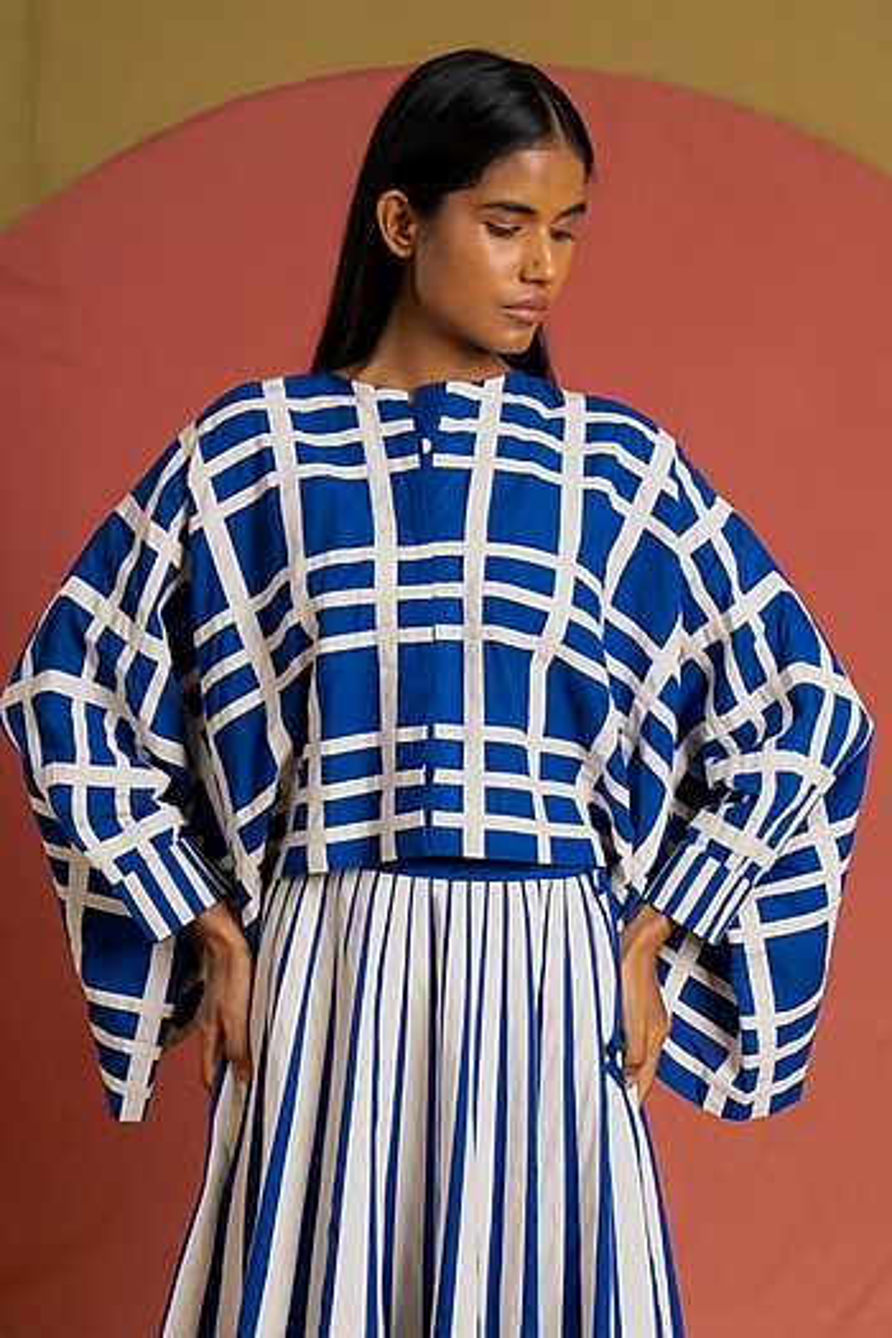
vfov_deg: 48.5
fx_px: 1487
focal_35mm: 40
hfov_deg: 33.4
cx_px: 446
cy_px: 669
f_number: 3.2
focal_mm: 40
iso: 1250
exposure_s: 1/200
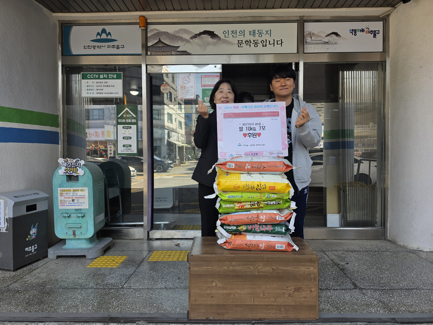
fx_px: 288
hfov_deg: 73.9
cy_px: 162
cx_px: 216
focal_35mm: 23
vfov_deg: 58.9
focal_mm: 6.5
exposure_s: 1/176
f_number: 1.4
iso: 10
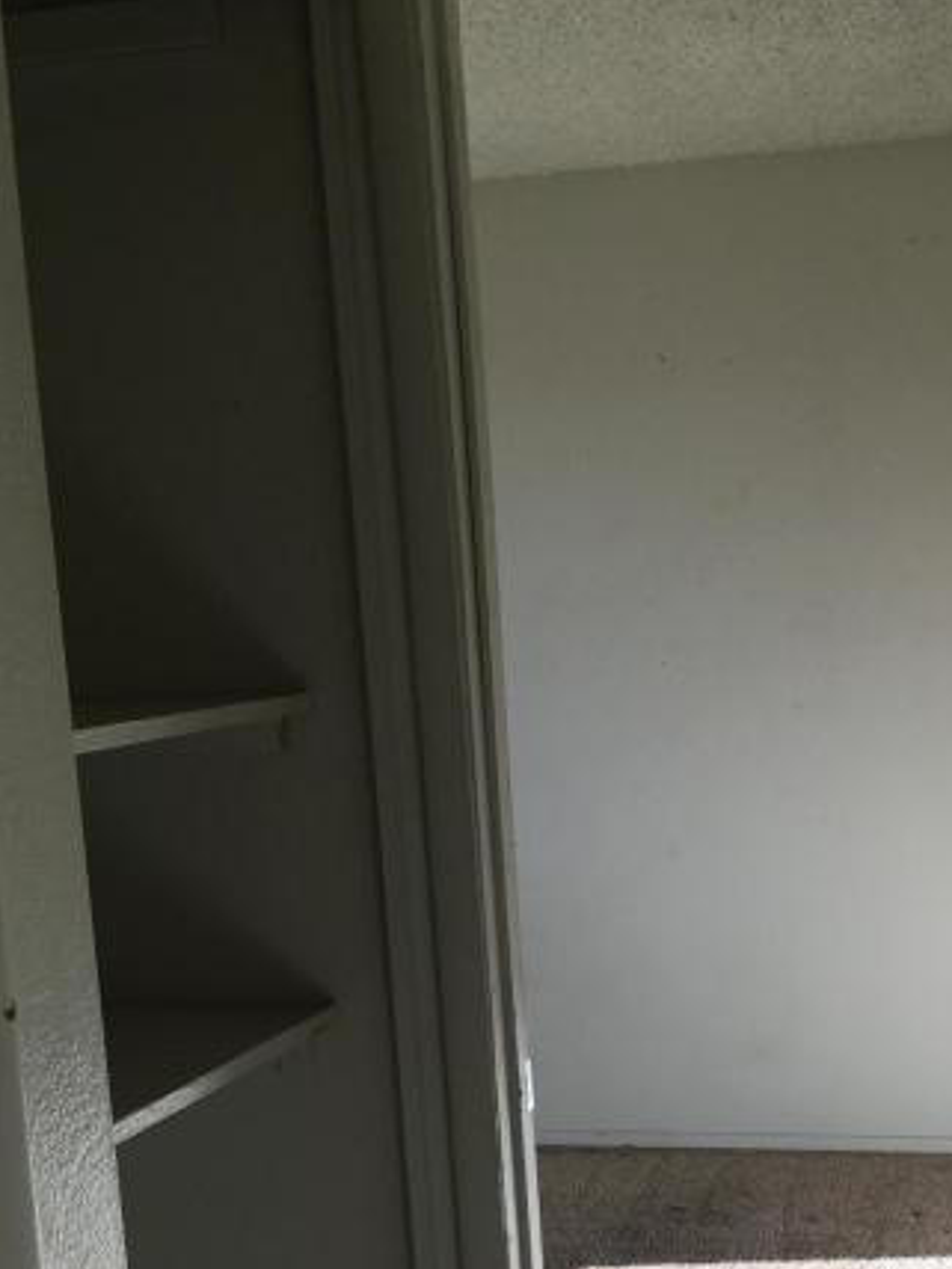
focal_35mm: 52
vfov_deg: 36.1
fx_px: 1907
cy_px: 922
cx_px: 685
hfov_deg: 27.7
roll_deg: +2.8
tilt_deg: -9.6
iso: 25
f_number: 2.2
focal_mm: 4.15
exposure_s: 1/358
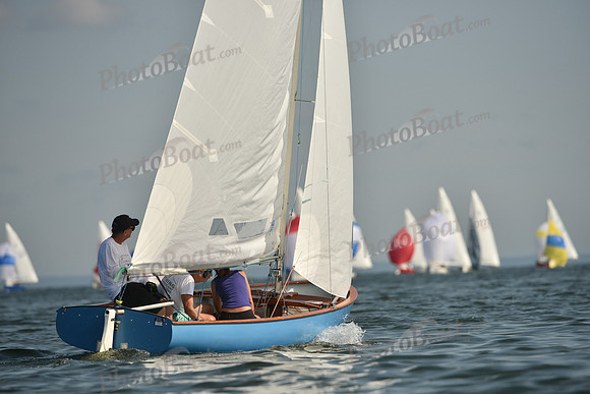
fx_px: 6229
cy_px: 197
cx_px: 295
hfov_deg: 5.4
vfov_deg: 3.6
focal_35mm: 380
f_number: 5.6
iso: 250
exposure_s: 1/2500
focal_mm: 380
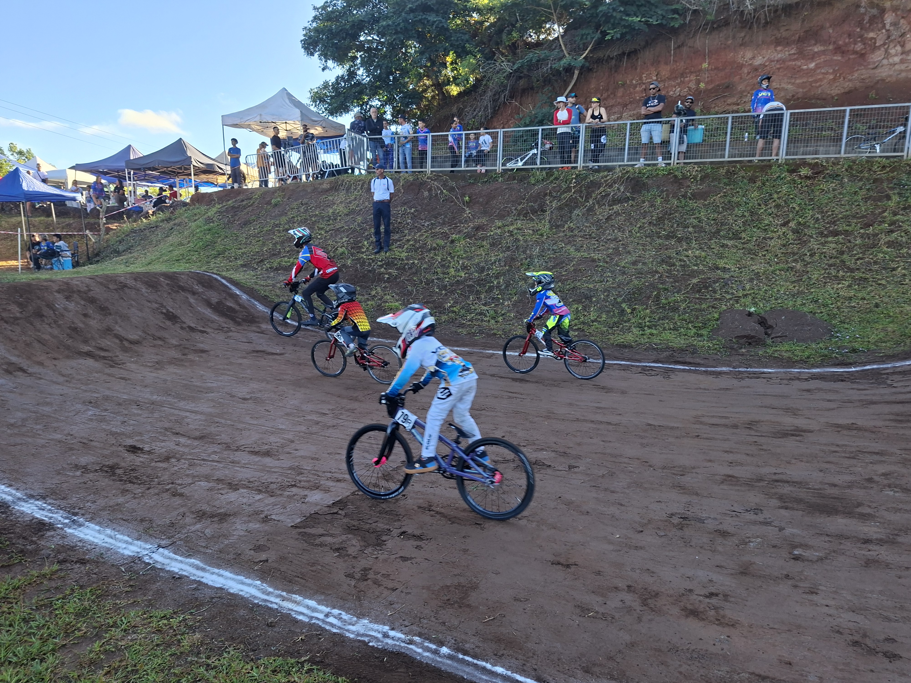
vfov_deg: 58.9
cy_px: 342
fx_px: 605
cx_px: 456
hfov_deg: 73.9
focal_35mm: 23
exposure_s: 1/294
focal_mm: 5.54
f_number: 1.8
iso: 50
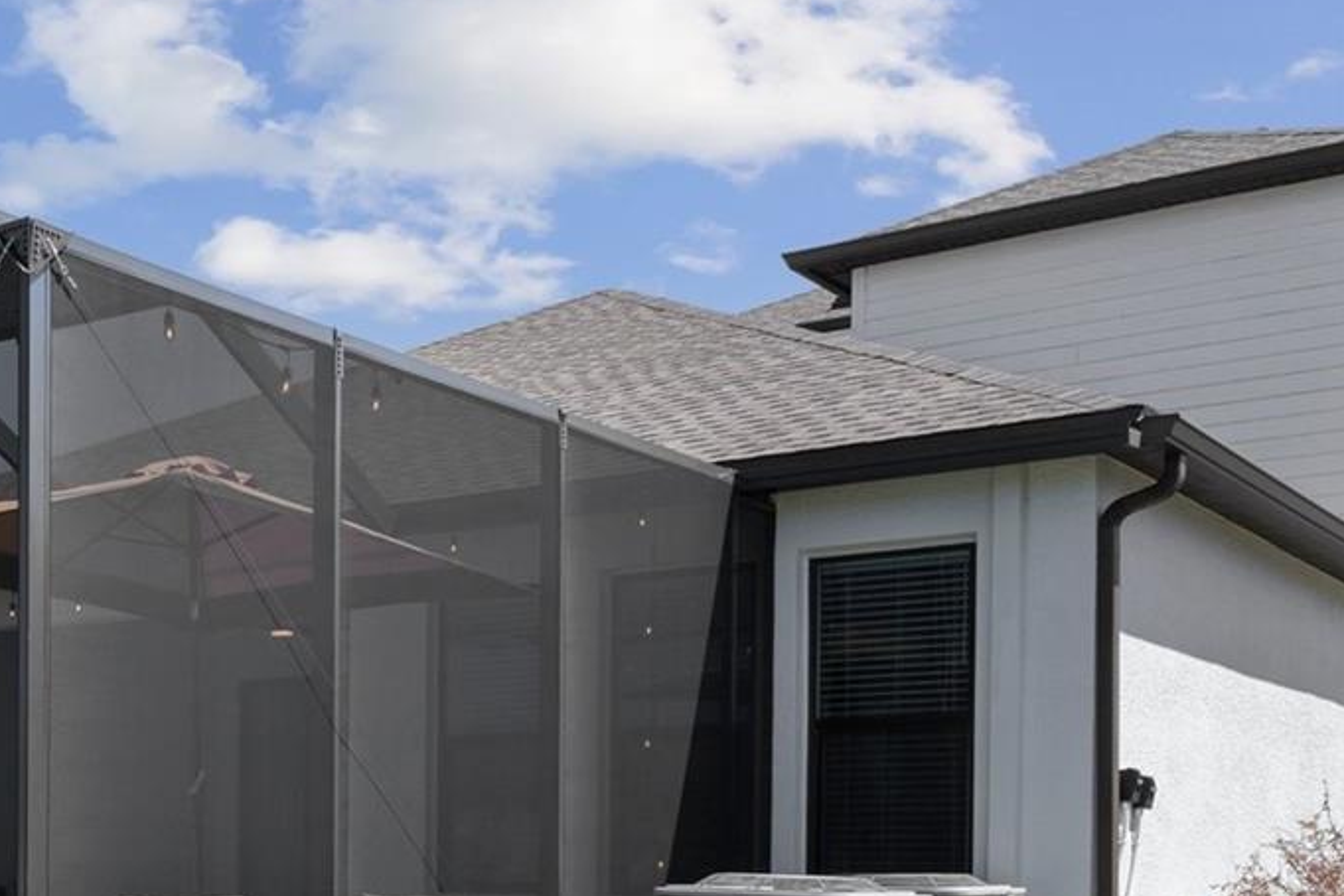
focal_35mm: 54
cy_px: 902
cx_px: 274
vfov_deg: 23.9
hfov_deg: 35.7
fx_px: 2016
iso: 320
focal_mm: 23
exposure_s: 1/80
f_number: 9
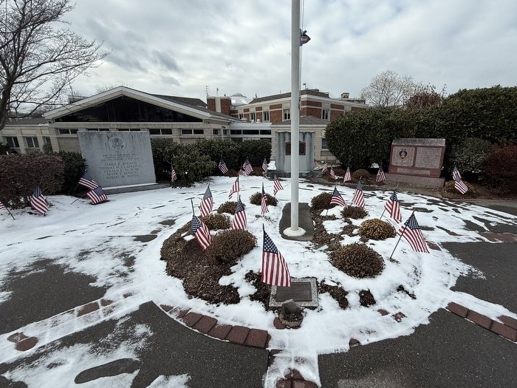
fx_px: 239
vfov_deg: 78.1
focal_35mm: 16
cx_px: 294
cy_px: 190
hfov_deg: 93.9
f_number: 2.2
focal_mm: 2.22
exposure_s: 1/985
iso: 50
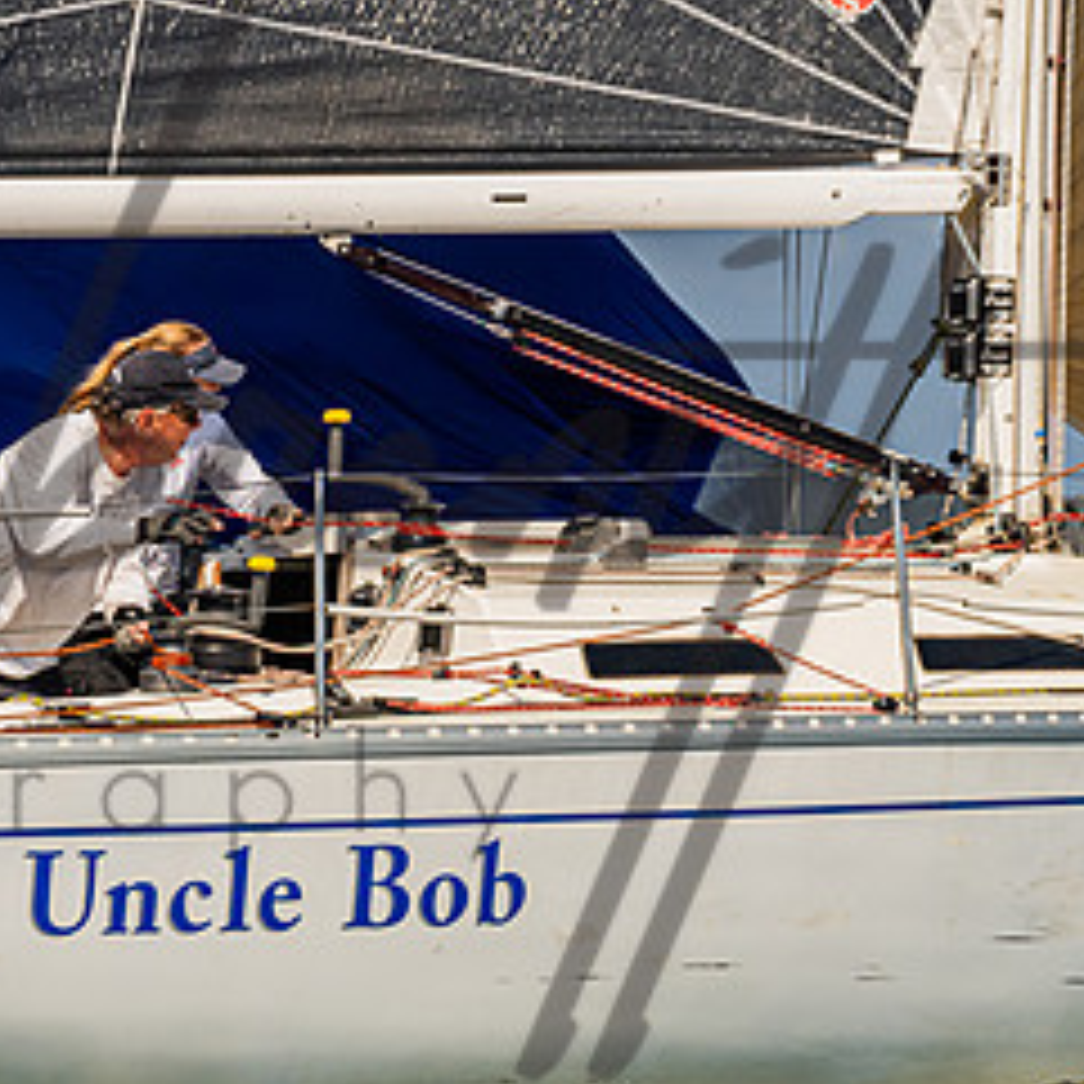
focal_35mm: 491
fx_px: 17396
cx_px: 319
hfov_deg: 3.6
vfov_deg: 3.6
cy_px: 457
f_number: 8
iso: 500
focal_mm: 240
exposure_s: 1/2500
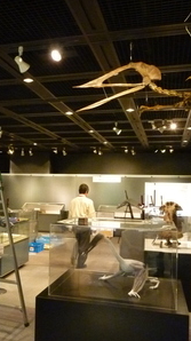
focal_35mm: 41
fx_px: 370
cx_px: 29
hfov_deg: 28.1
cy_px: 170
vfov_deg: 49.4
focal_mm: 4.9
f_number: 3.3
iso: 800
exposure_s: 1/20
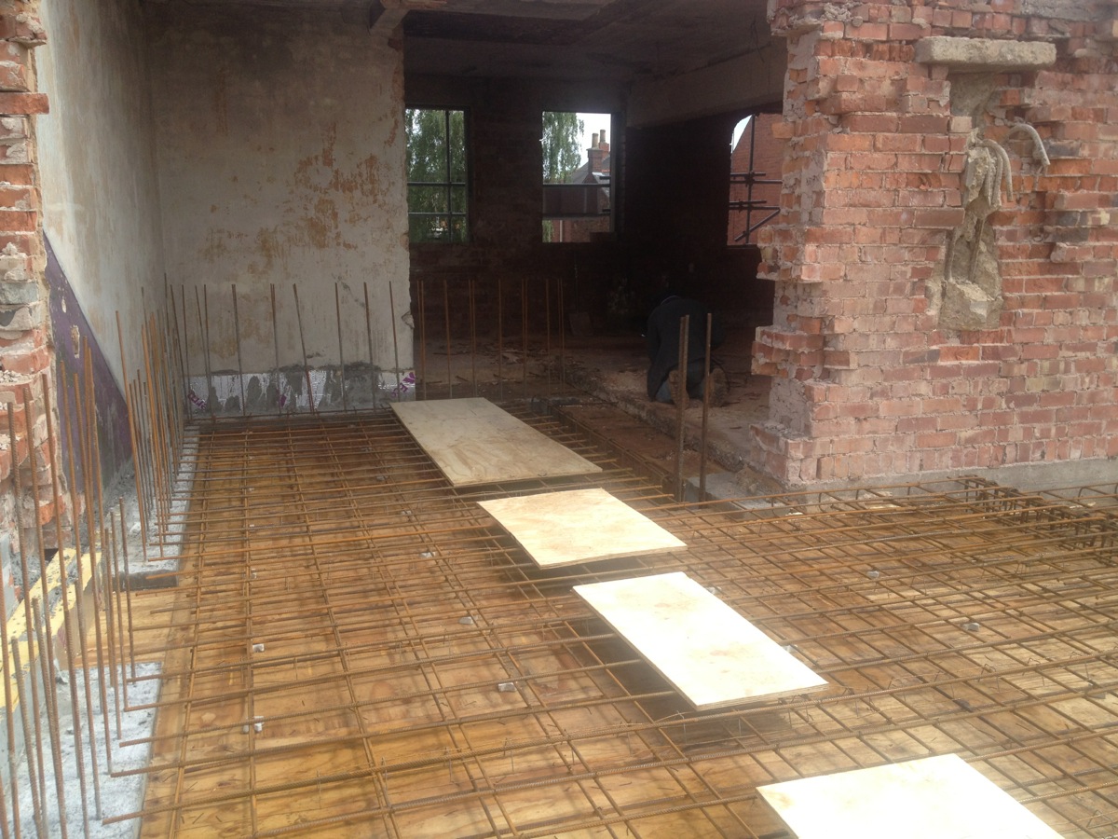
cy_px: 420
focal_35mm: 35
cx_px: 559
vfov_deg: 40.7
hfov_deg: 52.6
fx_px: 1130
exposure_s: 1/593
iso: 64
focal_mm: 4.28
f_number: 2.4
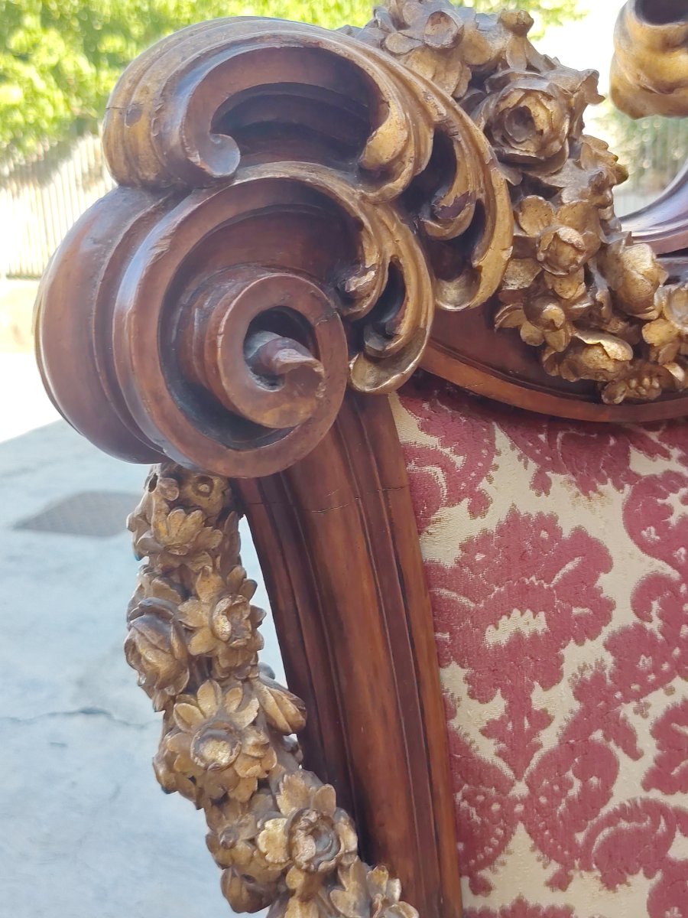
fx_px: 1087
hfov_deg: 35.1
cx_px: 344
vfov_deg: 45.8
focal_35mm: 41
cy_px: 459
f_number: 1.75
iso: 100
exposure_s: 1/126
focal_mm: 5.25
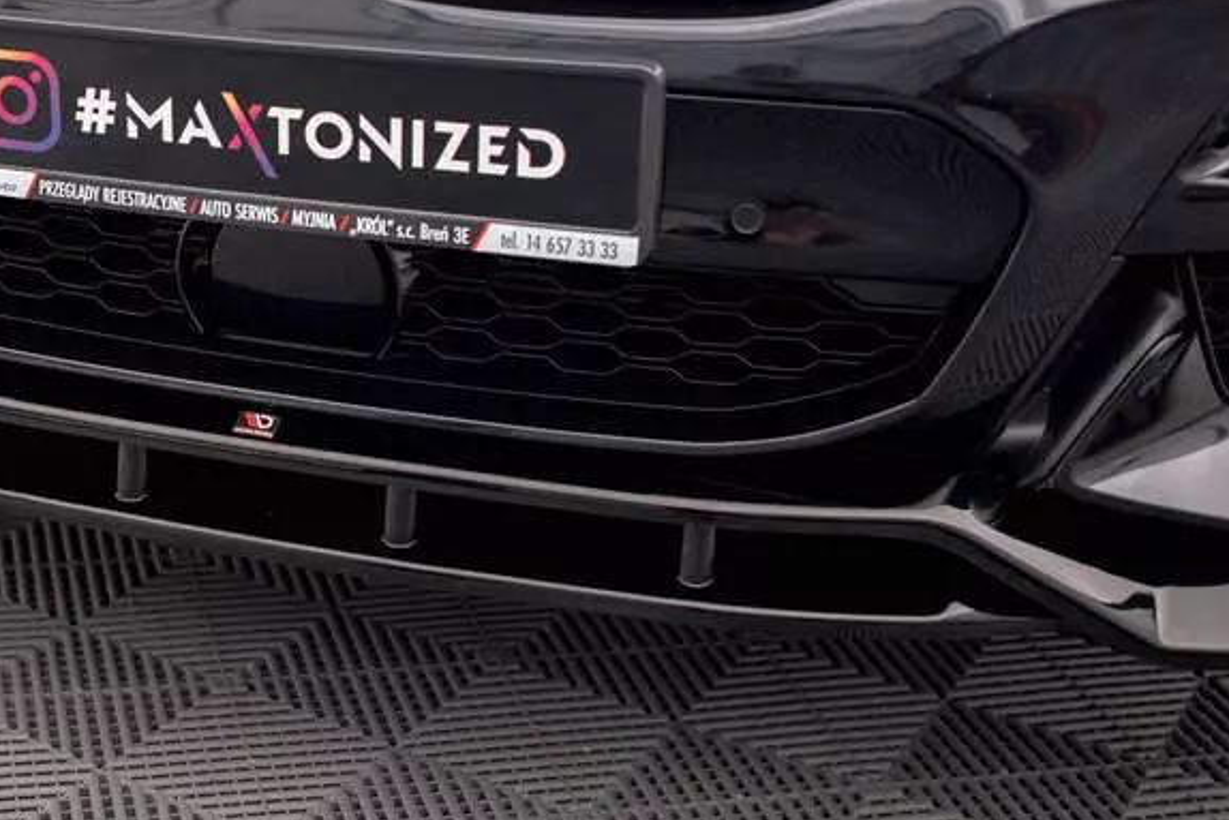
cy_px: 346
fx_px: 2083
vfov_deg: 22.3
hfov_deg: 31.6
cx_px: 161
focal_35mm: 61
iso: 1250
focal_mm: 35
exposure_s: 1/125
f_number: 2.5
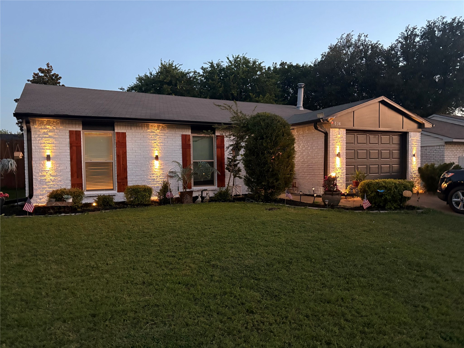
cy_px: 174
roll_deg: +0.8
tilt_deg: -1.8
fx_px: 349
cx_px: 232
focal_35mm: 26
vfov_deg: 53.1
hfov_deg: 67.3
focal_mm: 5.96
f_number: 1.6
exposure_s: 1/24
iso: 800
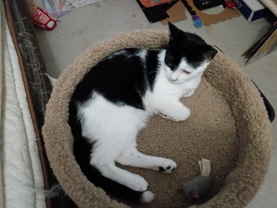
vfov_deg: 48.2
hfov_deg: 61.7
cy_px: 104
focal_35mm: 29
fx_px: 232
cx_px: 138
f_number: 1.8
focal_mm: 4.27
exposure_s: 1/20
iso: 3356
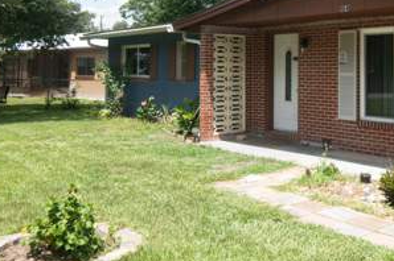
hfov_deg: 44.4
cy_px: 48
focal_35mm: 43
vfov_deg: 30.3
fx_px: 470
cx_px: 279
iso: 250
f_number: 4.5
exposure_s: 1/1600
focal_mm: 16
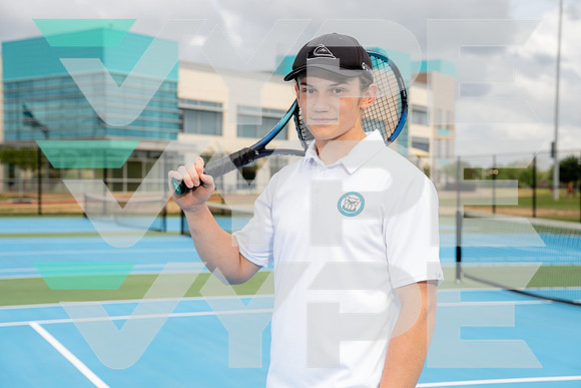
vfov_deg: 22.3
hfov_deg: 32.9
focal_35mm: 61
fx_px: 985
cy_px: 194
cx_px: 290
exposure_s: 1/250
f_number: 5.6
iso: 100
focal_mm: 61
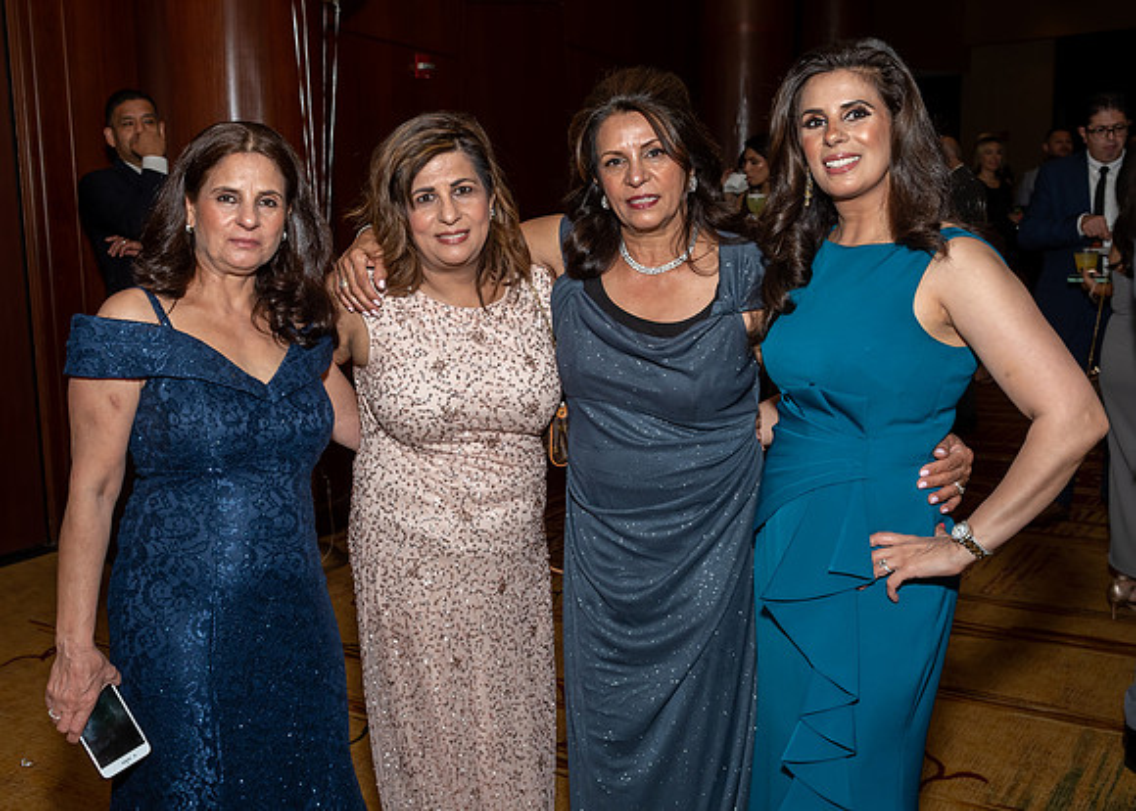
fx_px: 1306
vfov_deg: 34.5
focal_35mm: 40
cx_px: 530
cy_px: 401
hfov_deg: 47.0
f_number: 7.1
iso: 500
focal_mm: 23
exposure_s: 1/250
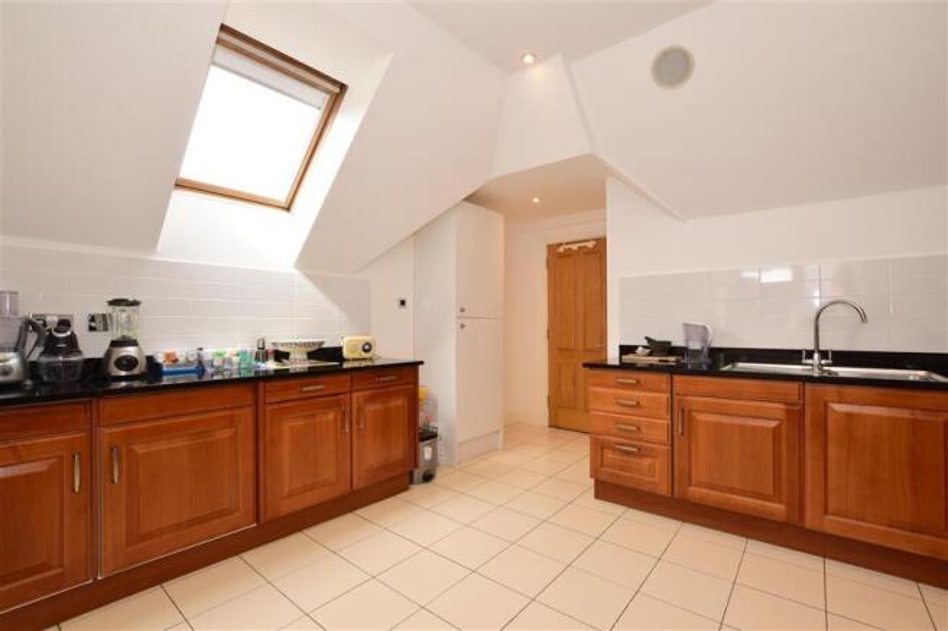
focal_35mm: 15
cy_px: 316
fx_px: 395
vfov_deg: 77.3
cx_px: 474
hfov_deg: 100.4
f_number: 10
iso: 500
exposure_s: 1/50
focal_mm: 10
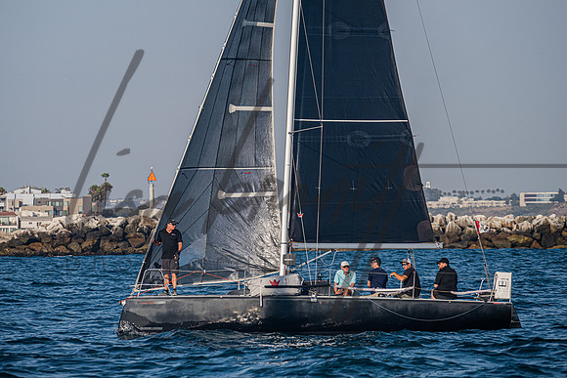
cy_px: 140
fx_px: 4284
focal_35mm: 272
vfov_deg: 5.1
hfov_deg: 7.6
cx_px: 265
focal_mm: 200
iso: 400
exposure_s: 1/1250
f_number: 6.3
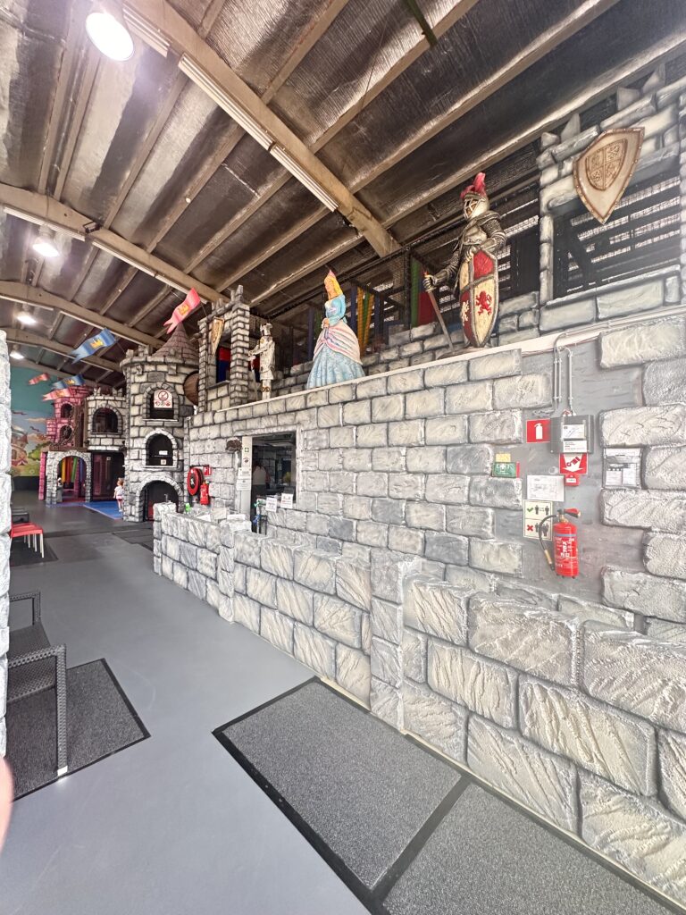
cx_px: 343
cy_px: 458
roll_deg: -1.7
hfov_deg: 85.7
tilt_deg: +2.0
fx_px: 370
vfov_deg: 102.1
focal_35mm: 14
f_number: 2.2
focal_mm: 2.22
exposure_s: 1/99
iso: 200
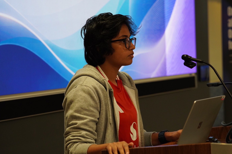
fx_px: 725
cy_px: 77
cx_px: 116
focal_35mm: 112
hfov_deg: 18.2
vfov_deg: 12.2
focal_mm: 75
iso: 1600
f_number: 3.5
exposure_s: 1/160
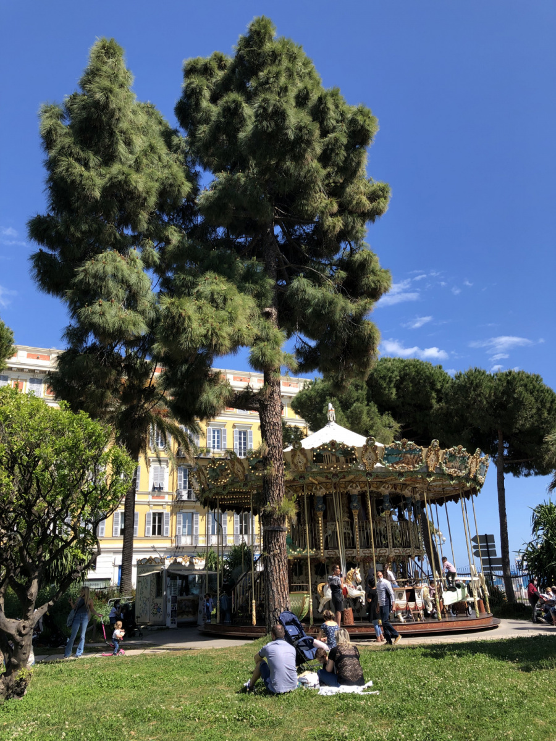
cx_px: 278
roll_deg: +1.7
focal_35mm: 28
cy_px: 370
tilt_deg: +21.1
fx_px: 600
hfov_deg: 49.7
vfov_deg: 63.4
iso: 20
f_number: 1.8
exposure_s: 1/1143
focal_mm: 3.99
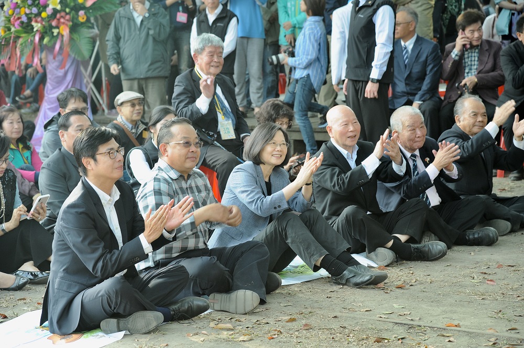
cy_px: 174
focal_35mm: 105
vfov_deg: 13.0
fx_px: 1527
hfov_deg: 19.5
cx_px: 262
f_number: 5.6
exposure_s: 1/125
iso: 640
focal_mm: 105
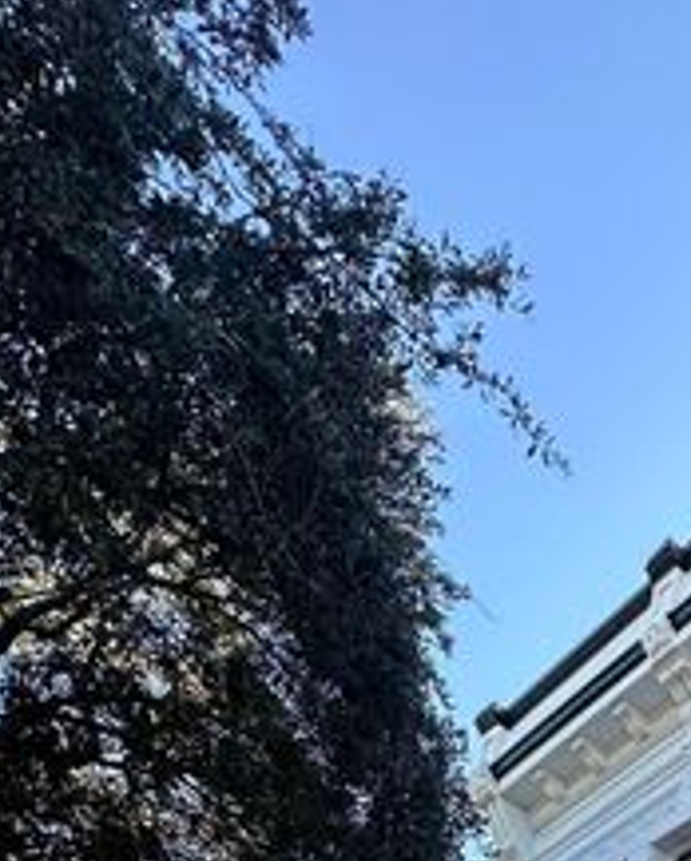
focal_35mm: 42
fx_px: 1072
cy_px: 1260
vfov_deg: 29.2
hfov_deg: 29.1
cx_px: 894
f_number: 2.2
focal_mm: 2.22
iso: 40
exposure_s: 1/315
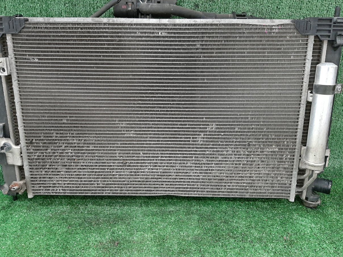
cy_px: 119
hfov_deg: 58.3
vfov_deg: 45.4
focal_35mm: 31
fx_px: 307
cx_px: 164
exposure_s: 1/25
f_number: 1.7
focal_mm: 3.93
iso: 185
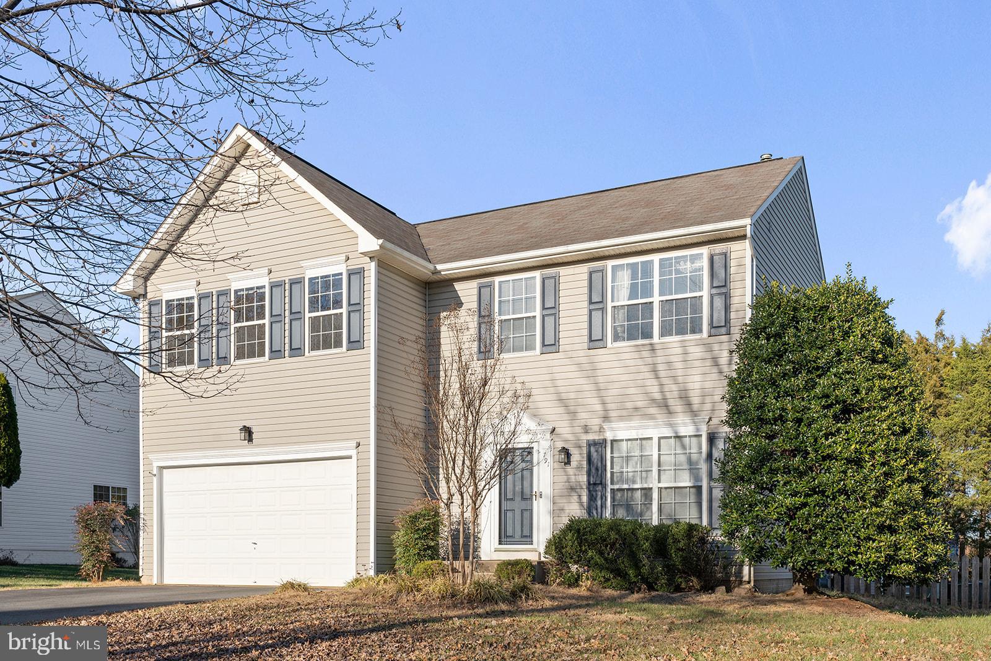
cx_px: 496
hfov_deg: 54.4
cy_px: 330
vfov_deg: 37.9
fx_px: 963
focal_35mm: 35
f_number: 9
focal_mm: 35
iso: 100
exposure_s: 1/400
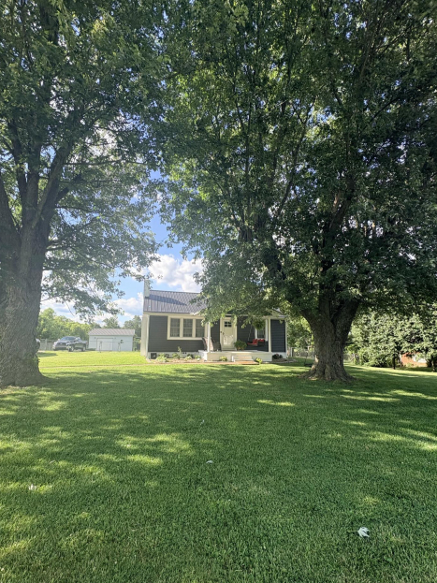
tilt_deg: +9.1
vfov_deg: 98.1
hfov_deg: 81.7
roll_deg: -0.9
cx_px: 215
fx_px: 253
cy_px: 305
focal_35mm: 15
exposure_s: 1/636
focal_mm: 2.22
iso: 64
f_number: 2.2
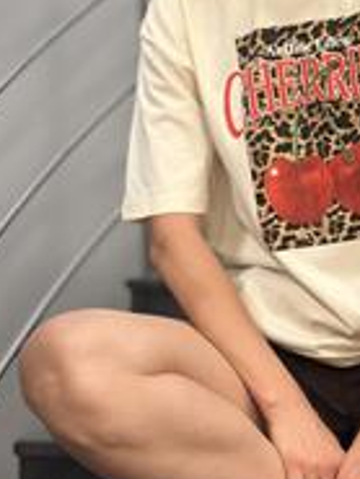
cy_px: 139
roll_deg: -0.3
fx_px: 1482
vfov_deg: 18.3
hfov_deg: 13.8
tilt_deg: -1.2
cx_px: 306
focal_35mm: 107
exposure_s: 1/50
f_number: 1.78
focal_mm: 6.86
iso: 200
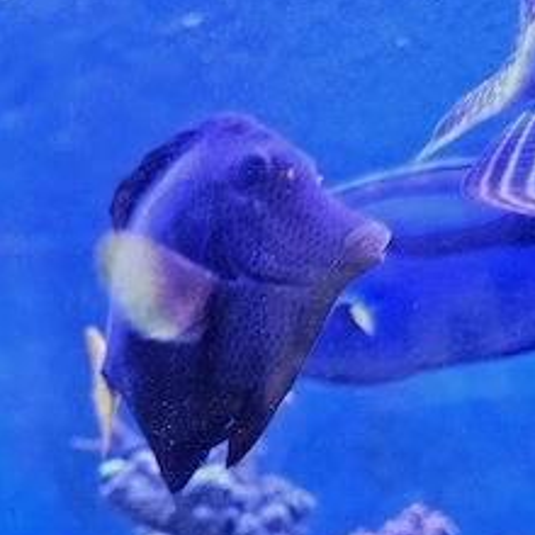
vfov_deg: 41.7
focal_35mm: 37
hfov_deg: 44.6
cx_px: 204
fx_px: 647
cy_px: 472
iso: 250
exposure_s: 1/101
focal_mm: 5.4
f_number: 1.8
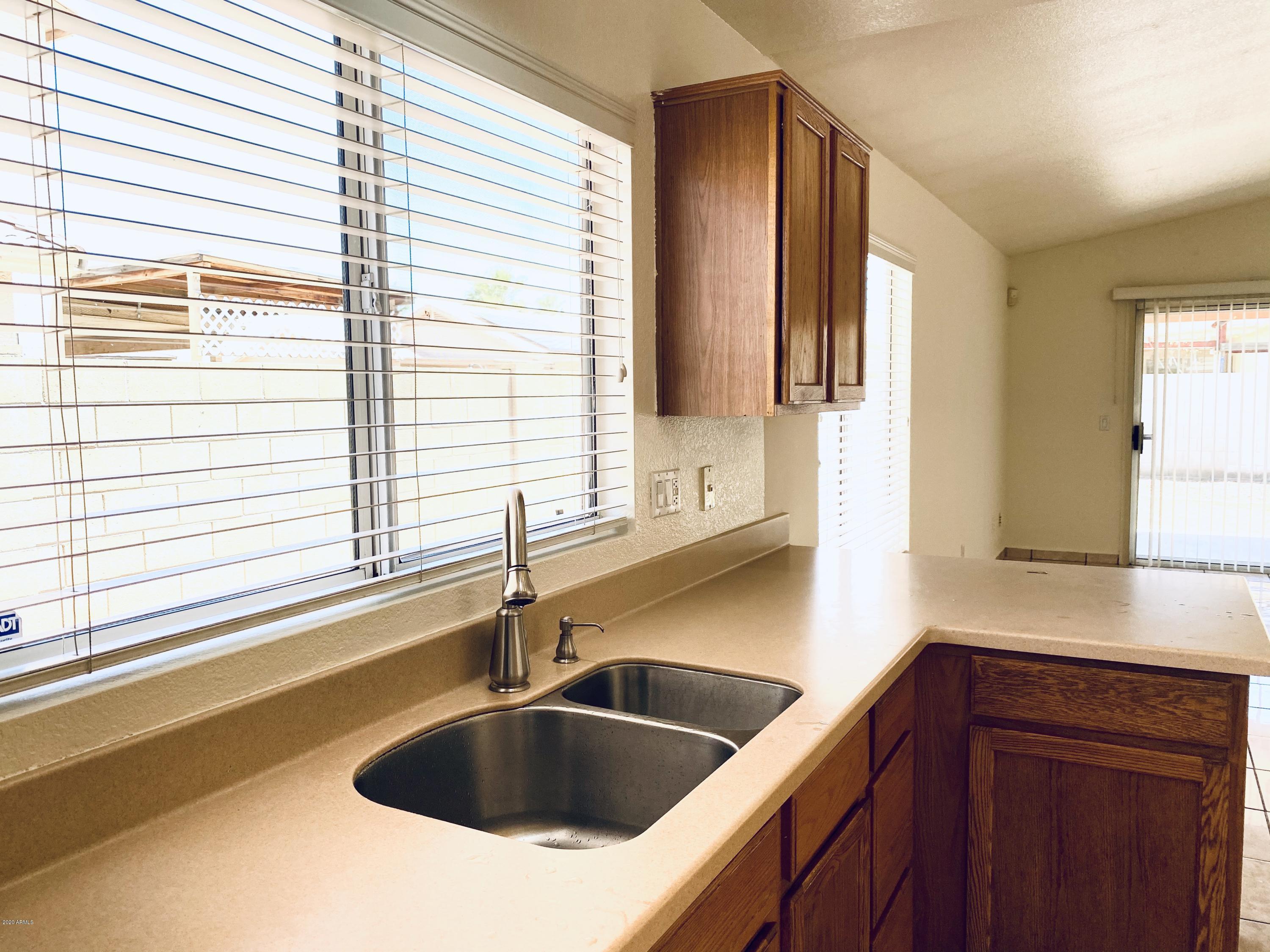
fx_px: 954
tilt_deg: -4.6
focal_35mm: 26
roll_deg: +0.0
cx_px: 635
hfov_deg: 67.3
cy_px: 476
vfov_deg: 53.1
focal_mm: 4.25
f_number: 1.8
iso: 32
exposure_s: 1/539
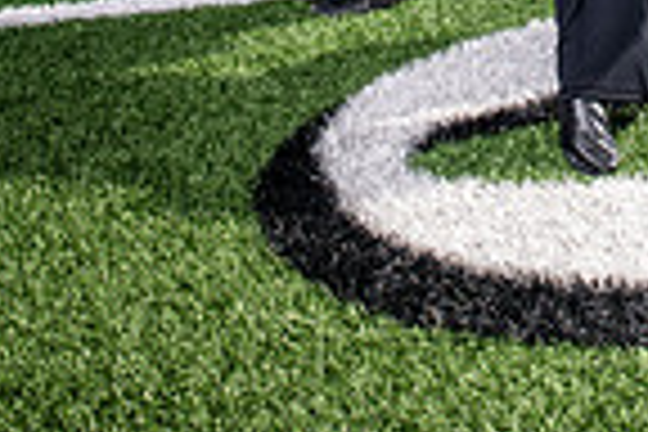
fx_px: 1692
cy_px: -504
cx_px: 662
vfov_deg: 12.4
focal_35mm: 94
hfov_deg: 20.9
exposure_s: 1/400
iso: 125
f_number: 7.1
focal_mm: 30
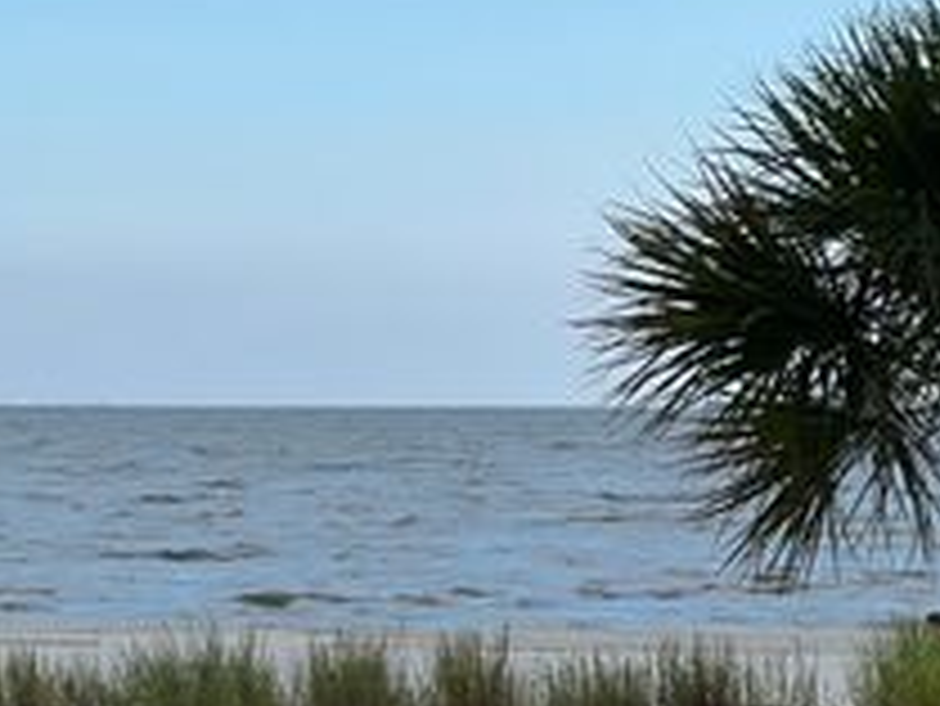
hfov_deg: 10.7
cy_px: 205
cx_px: 72
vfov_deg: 8.1
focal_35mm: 184
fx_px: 4999
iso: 32
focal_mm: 9
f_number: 2.8
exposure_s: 1/506
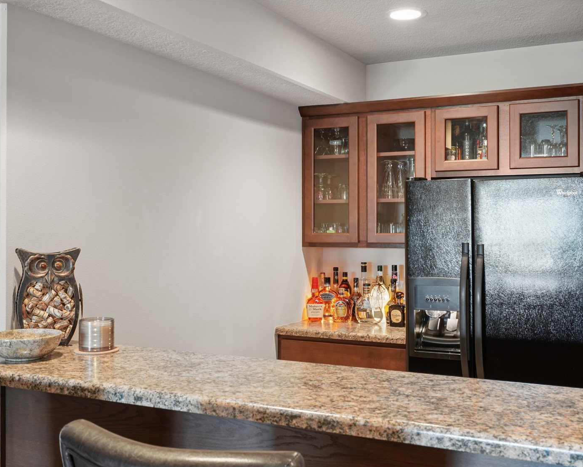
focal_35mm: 40
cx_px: 290
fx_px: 690
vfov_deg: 37.3
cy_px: 235
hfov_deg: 45.8
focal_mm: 35
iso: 400
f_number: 9
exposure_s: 1/1.67
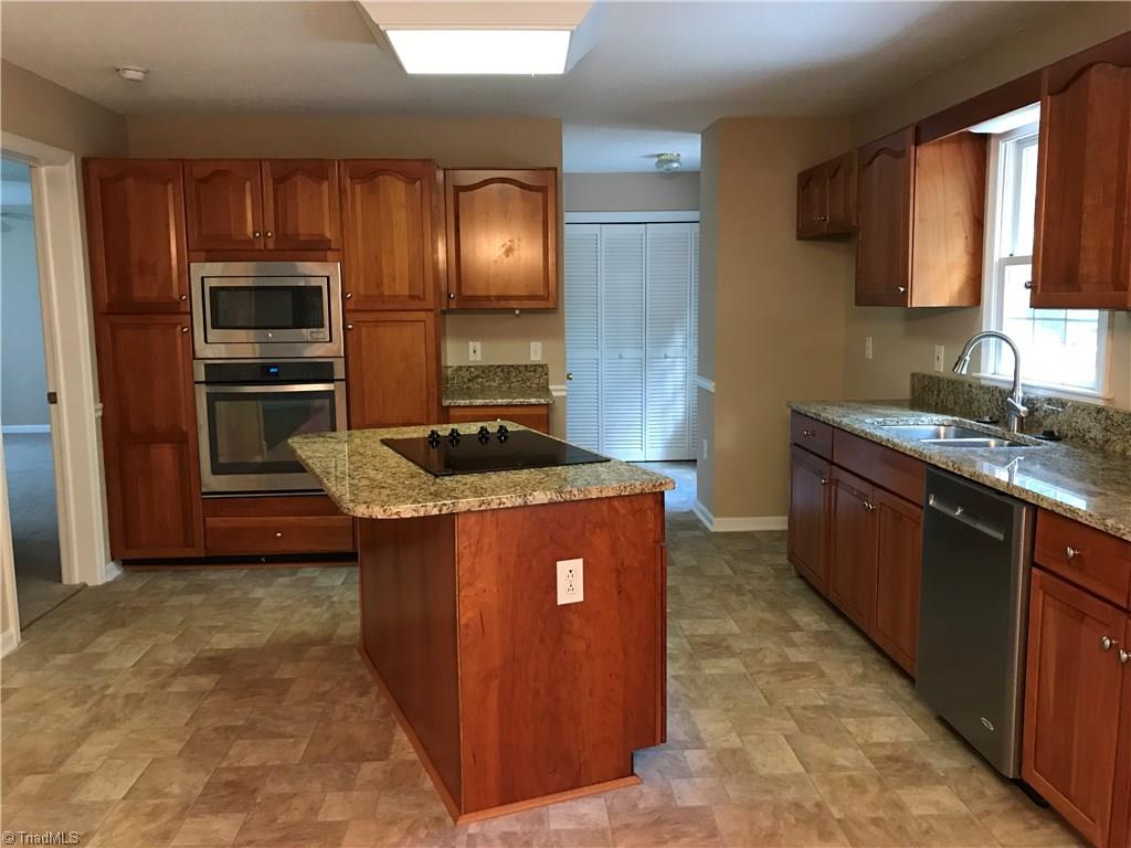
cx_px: 566
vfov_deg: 49.7
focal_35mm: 28
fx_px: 915
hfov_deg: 63.4
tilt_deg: -7.3
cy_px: 424
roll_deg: +1.9
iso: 100
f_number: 1.8
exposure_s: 1/13
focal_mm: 3.99
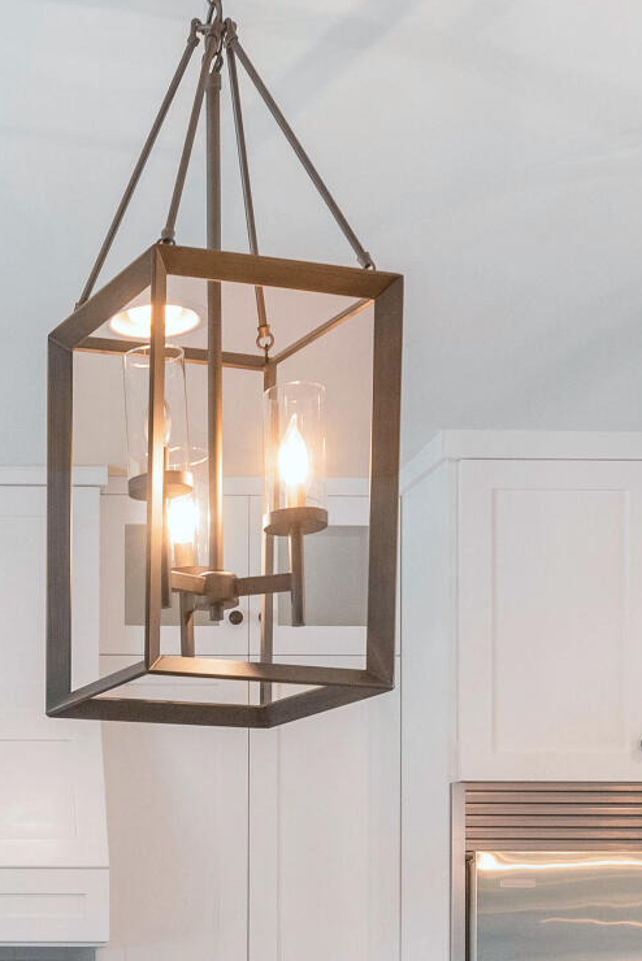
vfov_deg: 24.0
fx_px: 2058
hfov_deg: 16.9
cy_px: 1148
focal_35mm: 77
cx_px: -156
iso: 640
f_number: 6.3
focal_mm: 19
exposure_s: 1/50
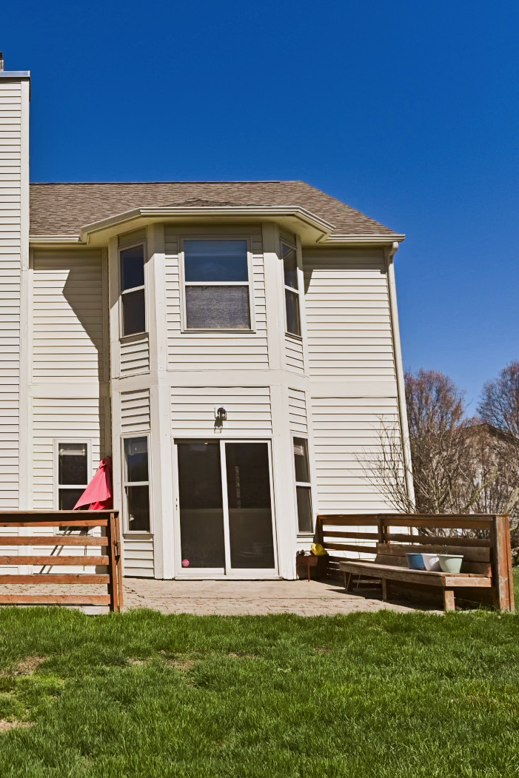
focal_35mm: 37
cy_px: 384
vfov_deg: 51.9
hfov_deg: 33.4
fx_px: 800
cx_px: 22
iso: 320
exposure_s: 1/8000
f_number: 4
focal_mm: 24
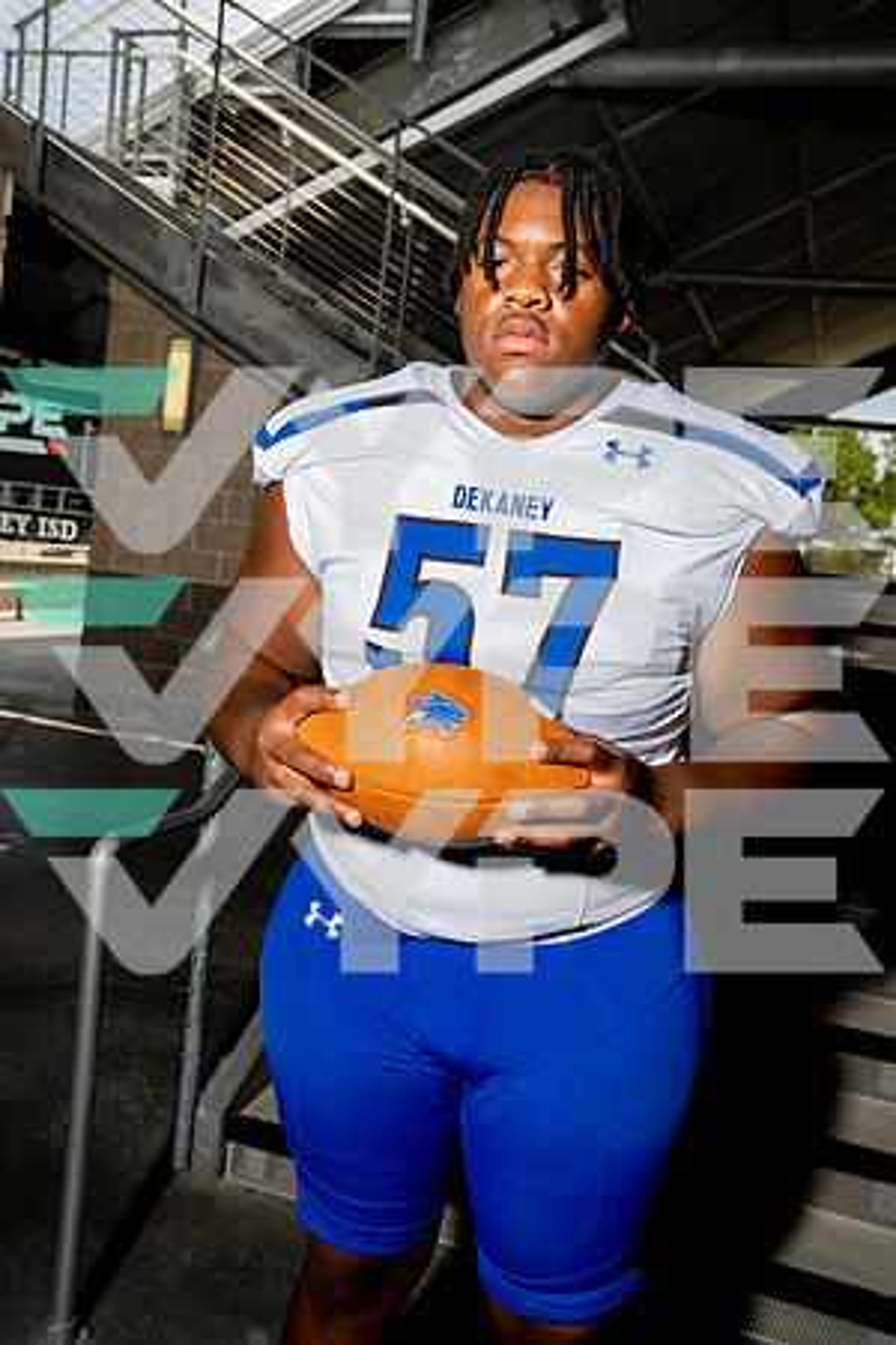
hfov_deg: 41.1
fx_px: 1195
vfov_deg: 58.7
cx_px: 448
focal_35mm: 32
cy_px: 672
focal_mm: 32
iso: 100
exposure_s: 1/250
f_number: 6.3
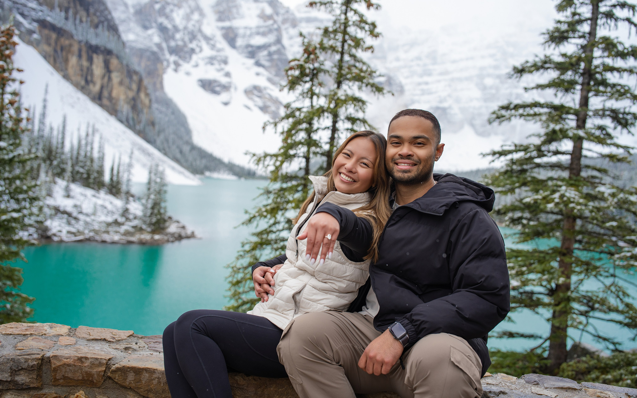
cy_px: 198
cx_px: 316
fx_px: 625
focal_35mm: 36
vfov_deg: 35.3
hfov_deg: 54.0
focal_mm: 35
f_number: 3.2
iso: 125
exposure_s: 1/1000
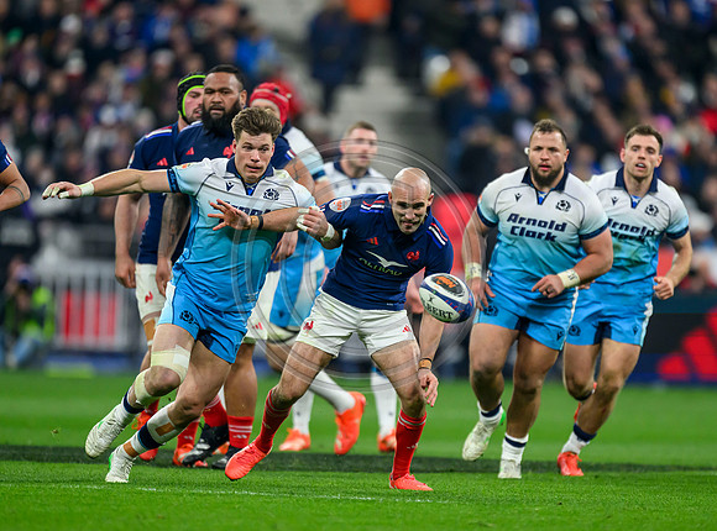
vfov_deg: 2.3
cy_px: 272
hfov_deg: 3.1
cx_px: 365
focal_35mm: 650
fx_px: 13410
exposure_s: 1/1600
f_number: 4
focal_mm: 560
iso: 3200
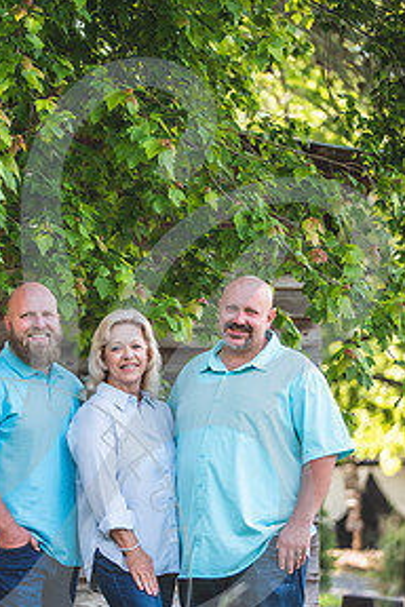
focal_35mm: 164
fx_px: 2767
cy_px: 413
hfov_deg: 8.4
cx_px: 91
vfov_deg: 12.5
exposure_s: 1/500
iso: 250
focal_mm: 105
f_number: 2.8
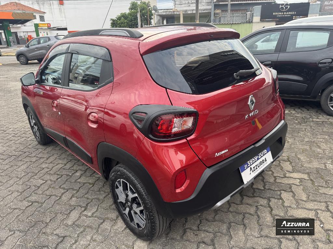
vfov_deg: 56.8
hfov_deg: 71.6
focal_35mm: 24
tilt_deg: -19.4
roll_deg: +2.3
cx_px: 166
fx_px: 231
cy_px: 124
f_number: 1.78
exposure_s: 1/178
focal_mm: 6.76
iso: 64
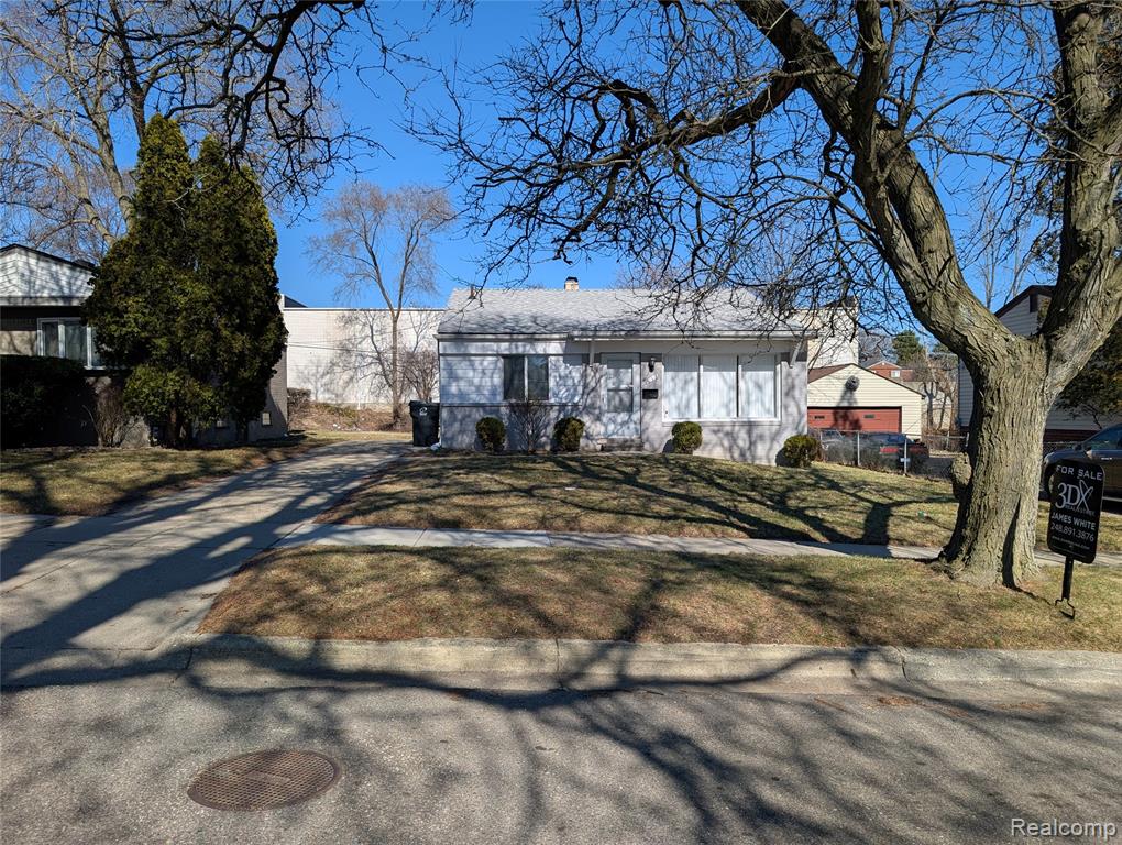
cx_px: 561
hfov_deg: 71.5
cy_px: 422
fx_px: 779
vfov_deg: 56.9
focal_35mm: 24
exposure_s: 1/1484
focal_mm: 6.9
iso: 19
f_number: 1.68
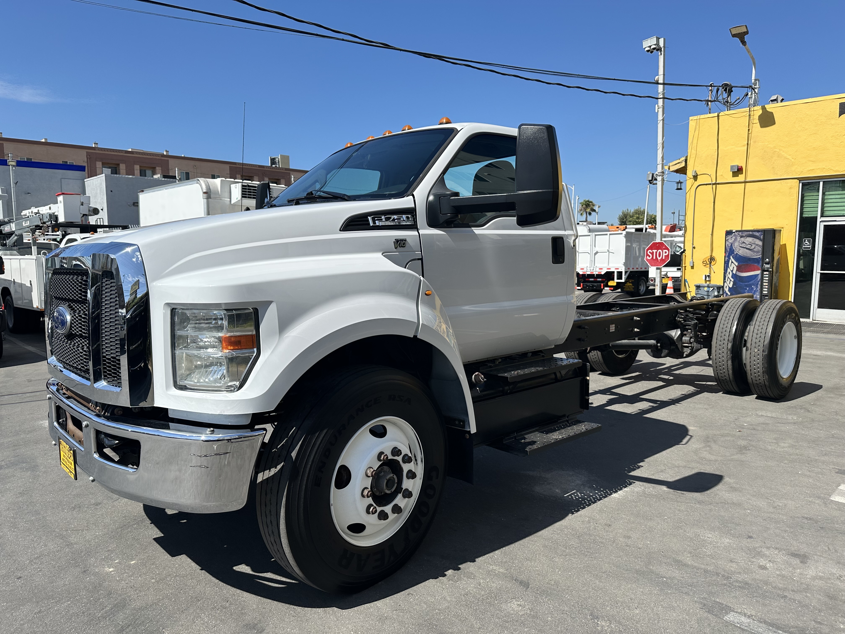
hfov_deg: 71.6
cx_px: 422
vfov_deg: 56.8
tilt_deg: -5.8
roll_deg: +0.2
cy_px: 317
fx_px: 586
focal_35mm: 24
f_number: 1.78
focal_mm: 6.86
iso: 80
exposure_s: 1/5000
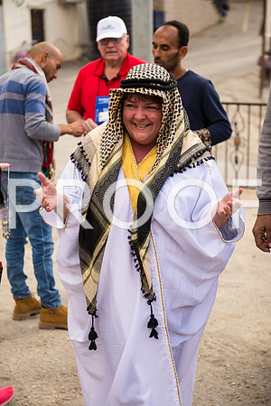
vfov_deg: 28.8
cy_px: 203
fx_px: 790
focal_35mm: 70
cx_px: 136
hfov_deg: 19.5
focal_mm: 70
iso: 200
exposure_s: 1/1250
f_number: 2.8
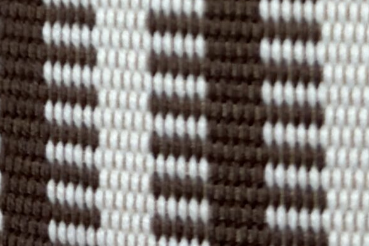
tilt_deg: -9.4
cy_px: -443
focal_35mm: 219
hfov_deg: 9.4
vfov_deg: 5.9
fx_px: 2244
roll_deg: +1.4
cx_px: 38
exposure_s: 1/323
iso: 80
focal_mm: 6.86
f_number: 1.78
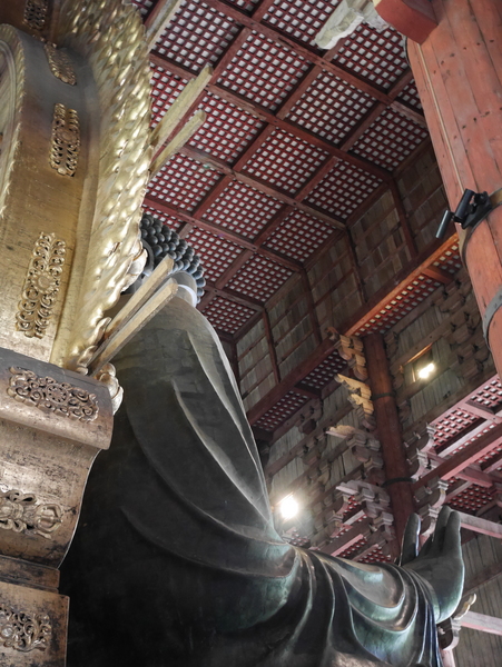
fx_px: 965
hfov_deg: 29.1
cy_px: 334
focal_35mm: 50
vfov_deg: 38.2
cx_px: 251
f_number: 5.2
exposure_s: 1/8
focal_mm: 25
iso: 3200
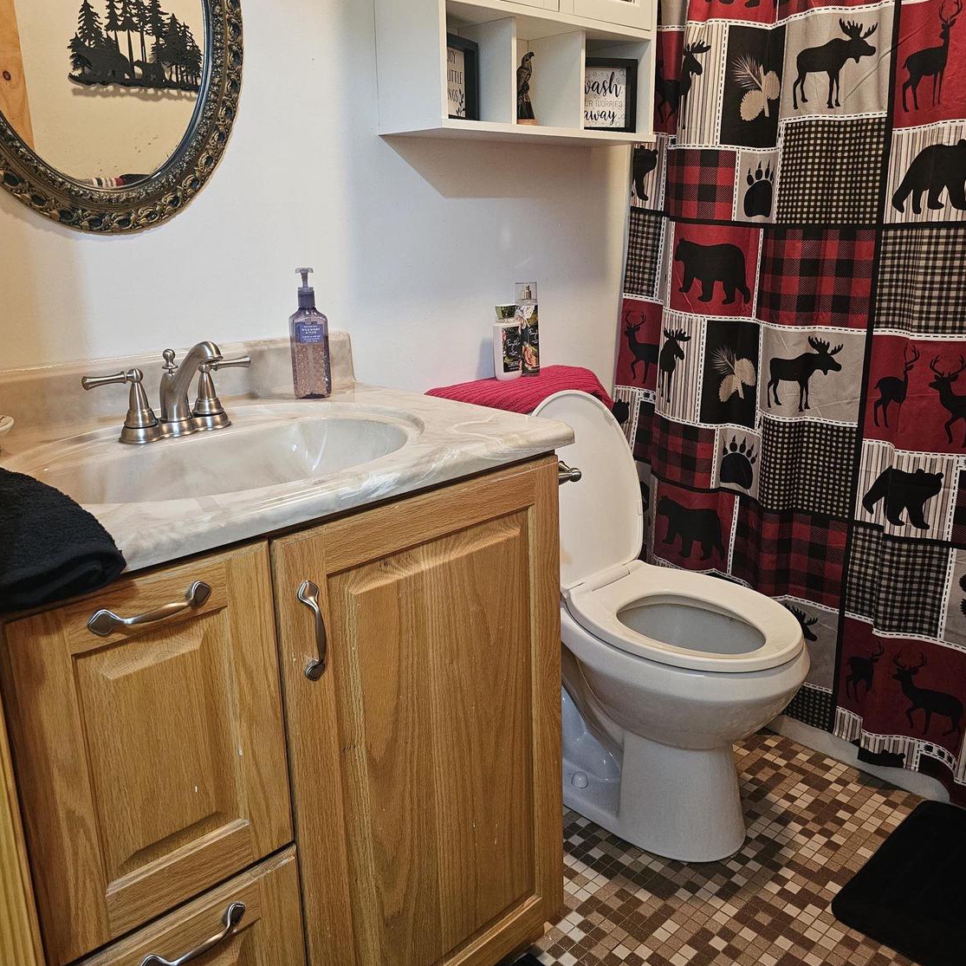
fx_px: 884
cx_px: 495
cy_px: 431
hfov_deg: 57.3
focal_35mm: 28
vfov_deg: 57.2
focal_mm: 6.3
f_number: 1.7
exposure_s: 1/60
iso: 500
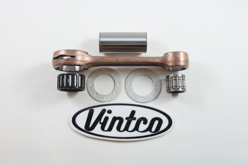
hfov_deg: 47.4
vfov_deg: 32.6
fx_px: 282
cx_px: 124
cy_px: 82
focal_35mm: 41
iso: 800
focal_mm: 15.3
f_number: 4.2
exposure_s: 1/125
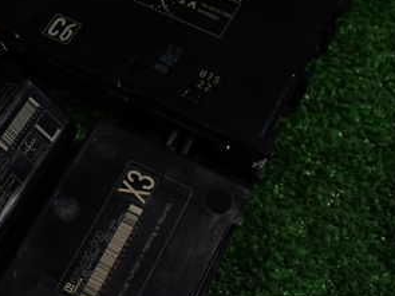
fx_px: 696
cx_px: 43
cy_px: 99
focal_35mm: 61
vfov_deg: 23.9
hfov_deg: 30.4
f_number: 2.3
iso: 250
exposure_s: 1/125
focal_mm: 5.4
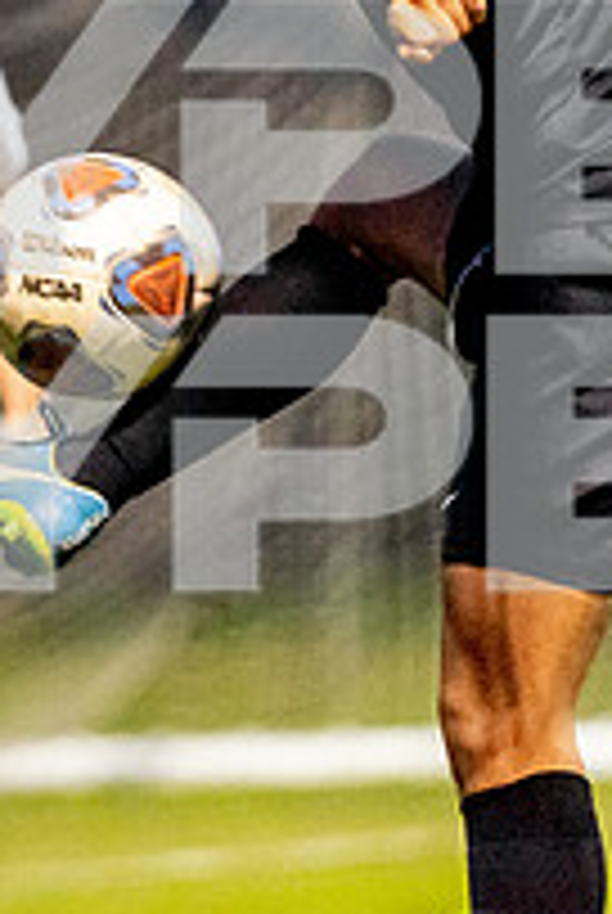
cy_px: 143
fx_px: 17559
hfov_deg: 2.0
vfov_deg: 3.0
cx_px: 82
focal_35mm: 691
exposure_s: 1/1250
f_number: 2.8
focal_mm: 200
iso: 6400
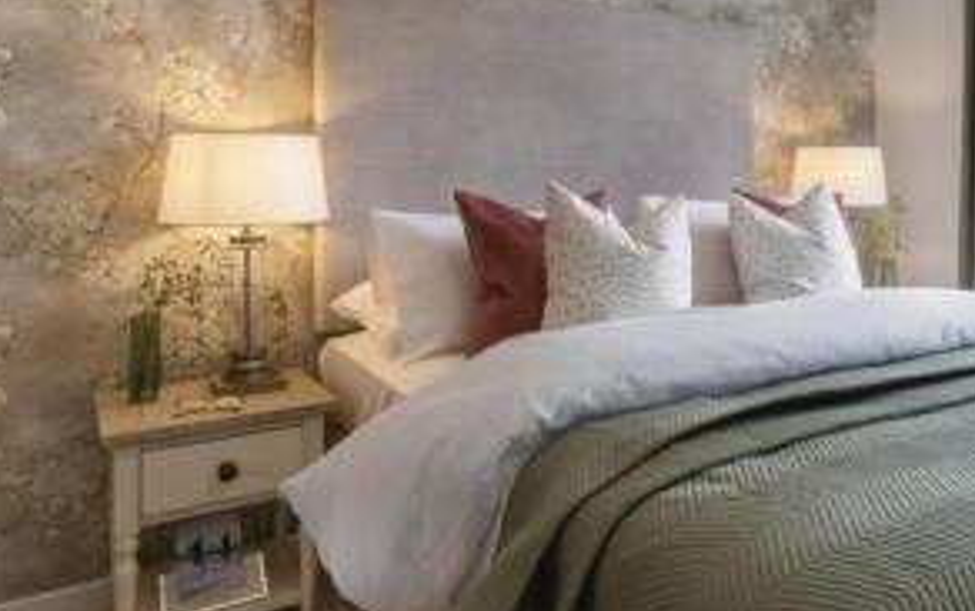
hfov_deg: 57.4
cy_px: 182
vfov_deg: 38.8
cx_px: 700
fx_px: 851
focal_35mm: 32
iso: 64
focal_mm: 14
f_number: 16
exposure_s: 1/2.5
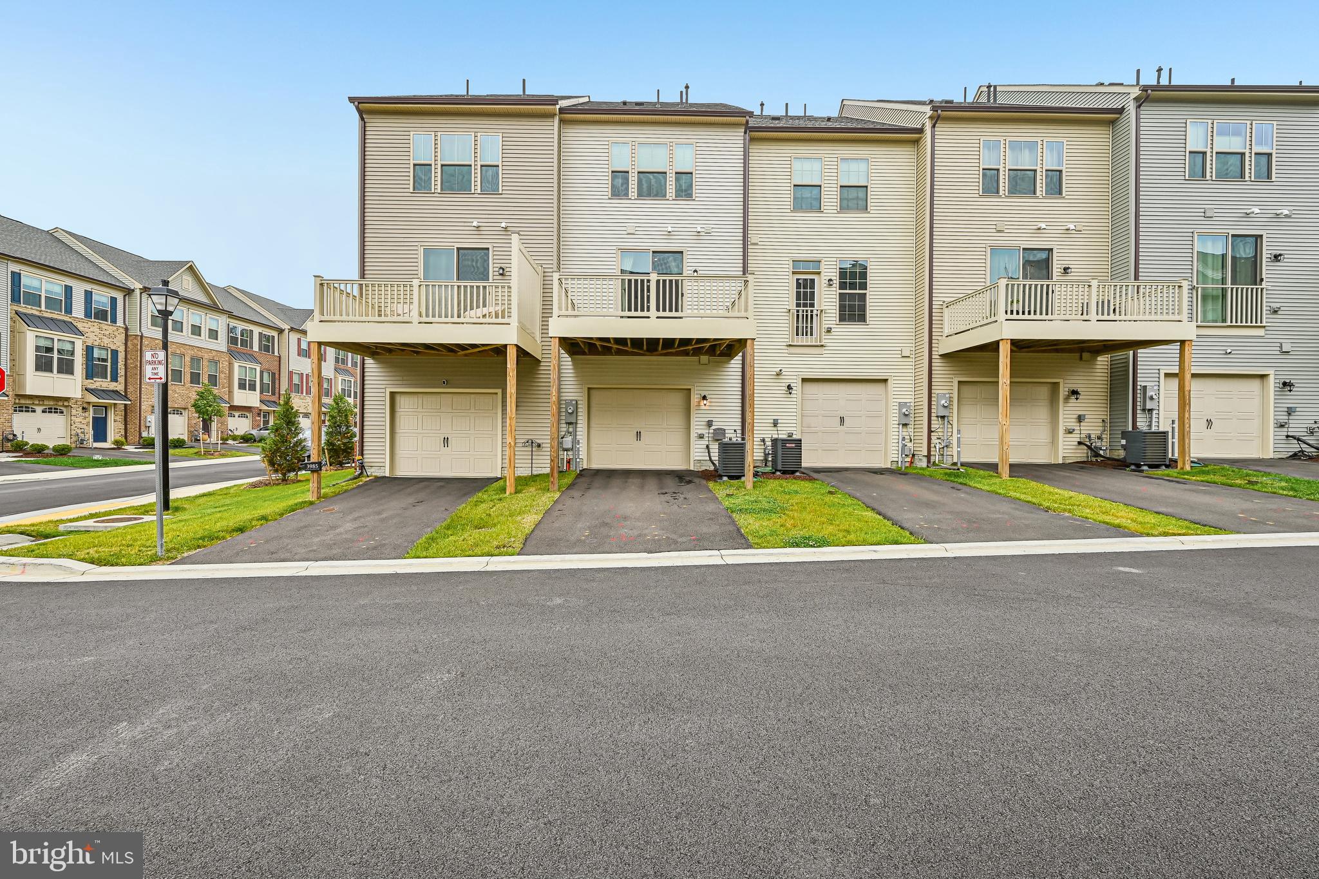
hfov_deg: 104.3
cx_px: 660
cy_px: 440
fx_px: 513
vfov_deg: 81.2
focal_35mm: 14
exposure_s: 1/100
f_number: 8
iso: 100
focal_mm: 14
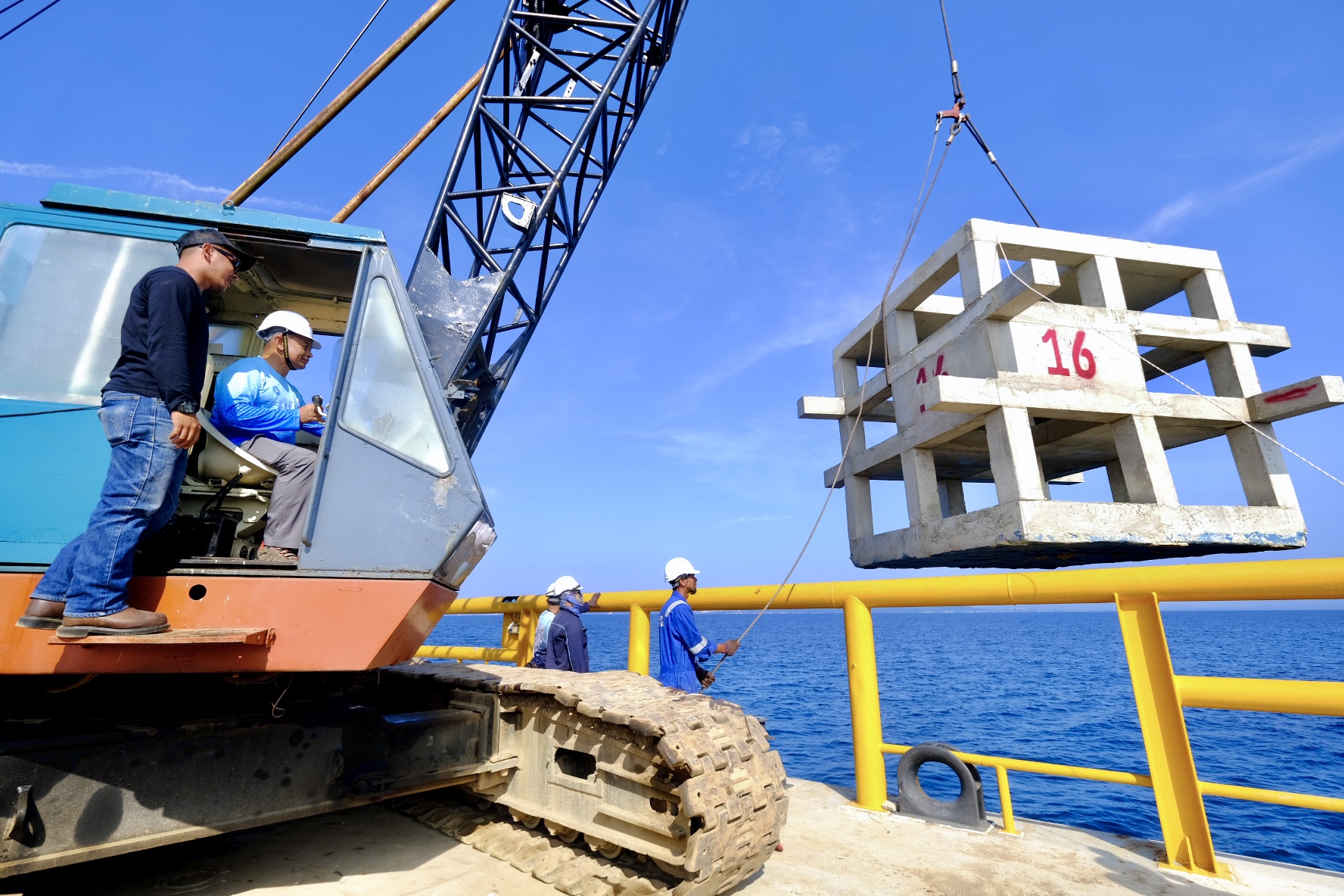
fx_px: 560
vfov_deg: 77.3
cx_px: 672
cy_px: 448
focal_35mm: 15
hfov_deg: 100.4
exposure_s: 1/500
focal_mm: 10
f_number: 4
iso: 80
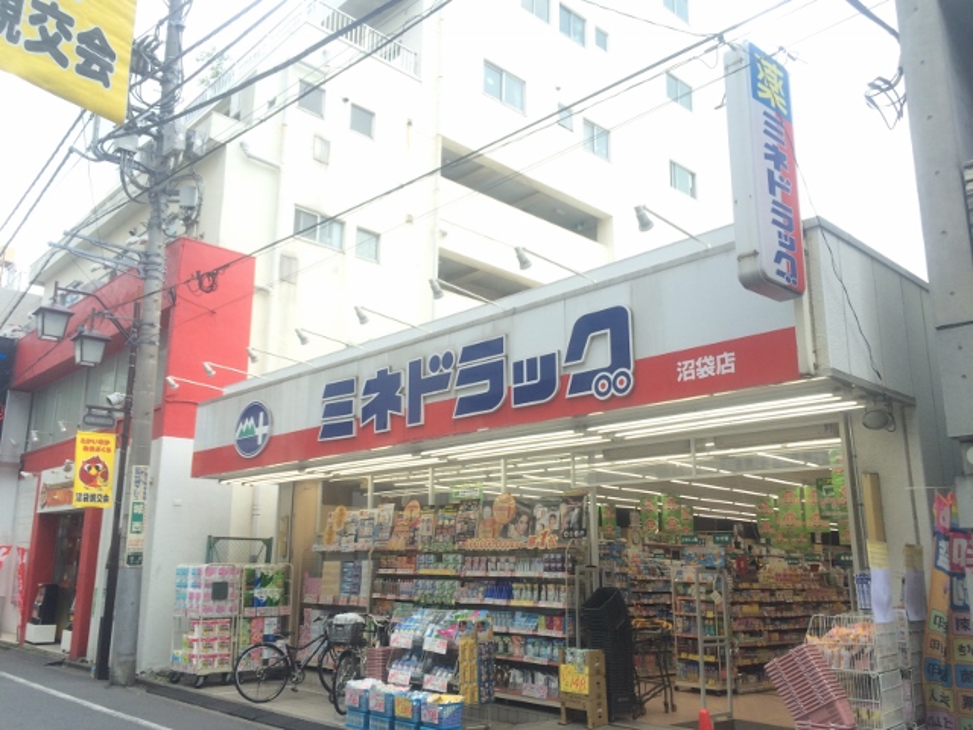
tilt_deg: +12.8
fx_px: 815
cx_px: 486
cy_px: 365
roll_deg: +0.7
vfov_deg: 48.2
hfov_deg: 61.7
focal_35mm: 29
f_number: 2.2
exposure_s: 1/380
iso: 32
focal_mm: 4.15
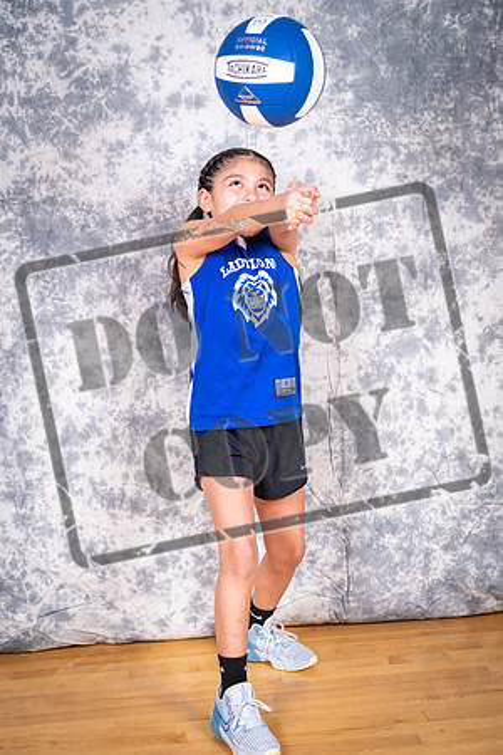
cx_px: 252
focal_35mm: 75
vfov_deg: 27.0
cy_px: 378
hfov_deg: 18.2
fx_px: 1572
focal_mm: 75
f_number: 7.1
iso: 400
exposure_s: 1/160
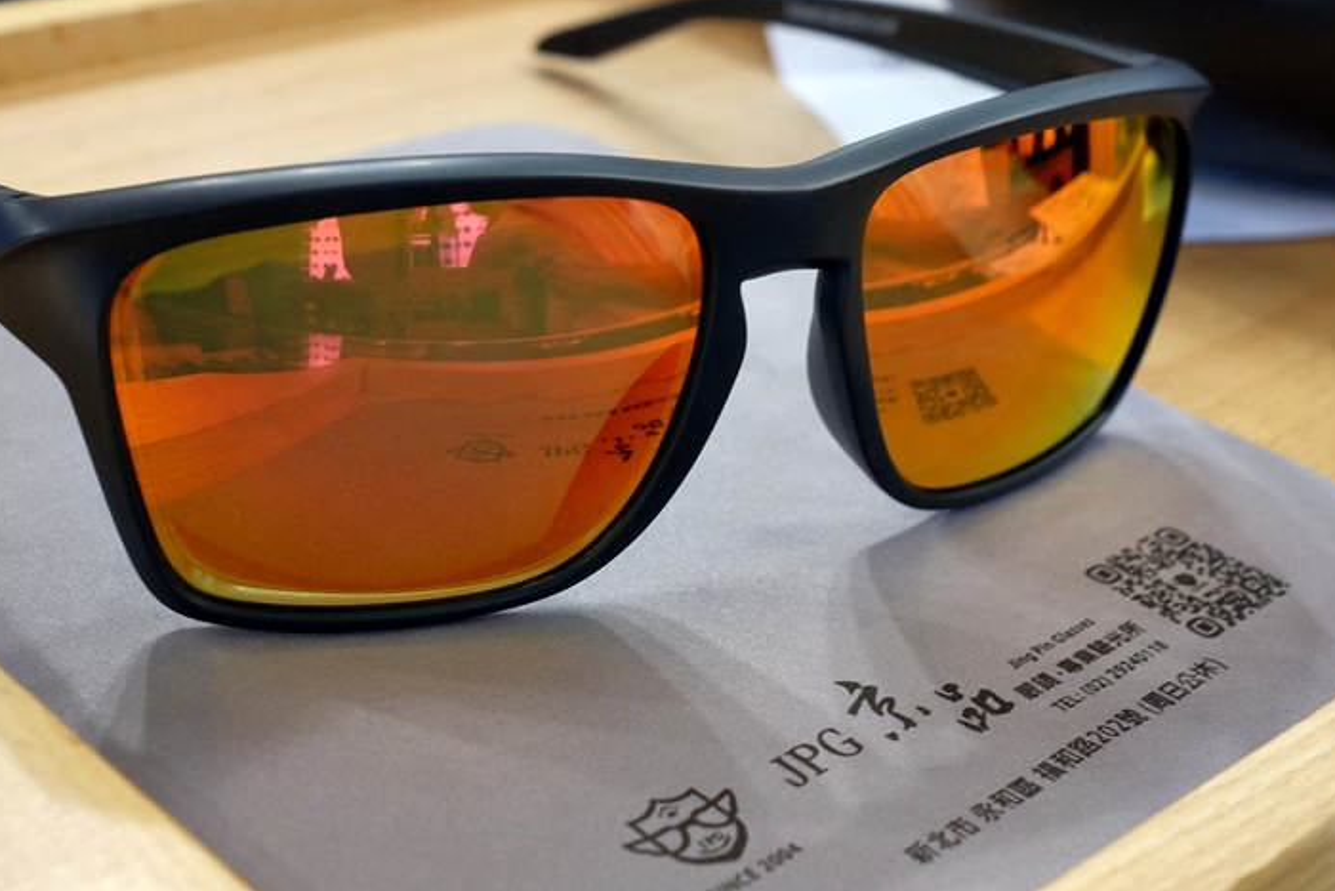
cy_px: 321
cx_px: 572
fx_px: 1669
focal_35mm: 45
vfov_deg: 29.7
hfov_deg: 43.5
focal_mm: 23
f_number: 5.6
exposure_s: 1/28
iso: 2000
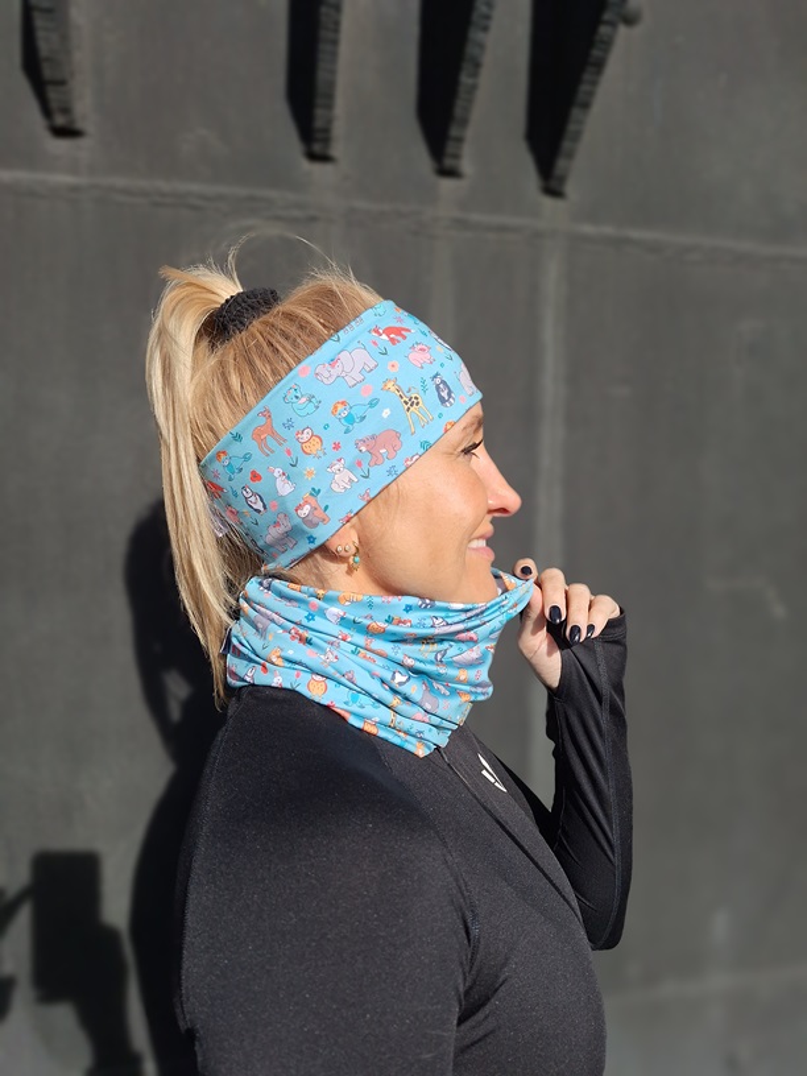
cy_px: 538
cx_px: 404
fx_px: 715
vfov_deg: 73.9
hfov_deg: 58.9
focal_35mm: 23
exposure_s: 1/1992
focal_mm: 5.54
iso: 40
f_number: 1.8
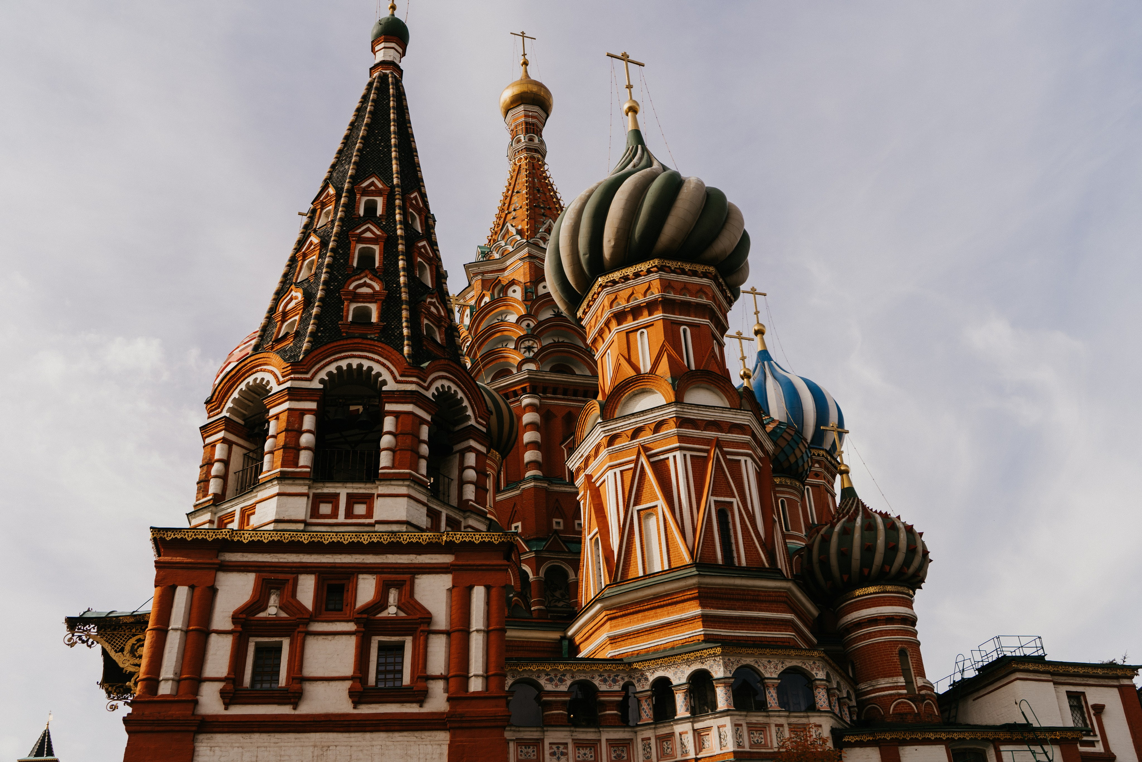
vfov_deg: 37.9
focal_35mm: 35
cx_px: 571
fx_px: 1110
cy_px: 381
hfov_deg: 54.4
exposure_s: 1/500
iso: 100
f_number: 4
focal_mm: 35
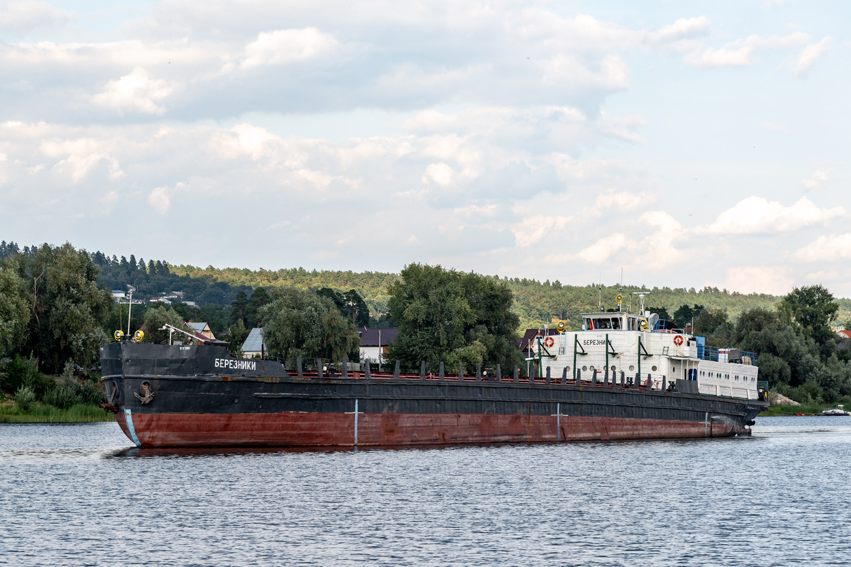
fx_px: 2860
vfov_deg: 11.3
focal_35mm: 121
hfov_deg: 16.9
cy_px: 325
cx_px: 397
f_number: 7.1
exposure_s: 1/400
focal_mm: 105
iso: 250
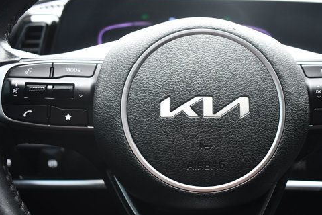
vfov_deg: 33.4
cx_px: 191
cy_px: 116
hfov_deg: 48.2
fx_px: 358
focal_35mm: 40
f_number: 3.5
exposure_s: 1/160
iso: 800
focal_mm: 20
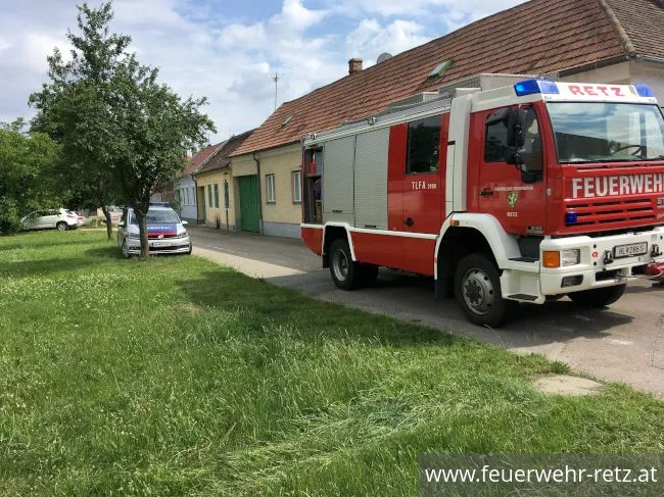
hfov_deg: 61.7
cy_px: 248
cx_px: 332
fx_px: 556
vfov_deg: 48.2
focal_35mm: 29
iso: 25
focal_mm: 4.15
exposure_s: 1/1789
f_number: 2.2
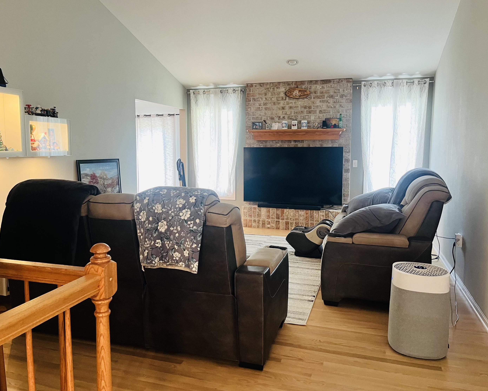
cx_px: 225
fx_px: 404
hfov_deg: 62.1
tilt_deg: -7.0
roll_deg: -0.2
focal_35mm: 28
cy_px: 191
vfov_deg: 51.5
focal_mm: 5.1
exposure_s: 1/60
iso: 160
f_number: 1.6
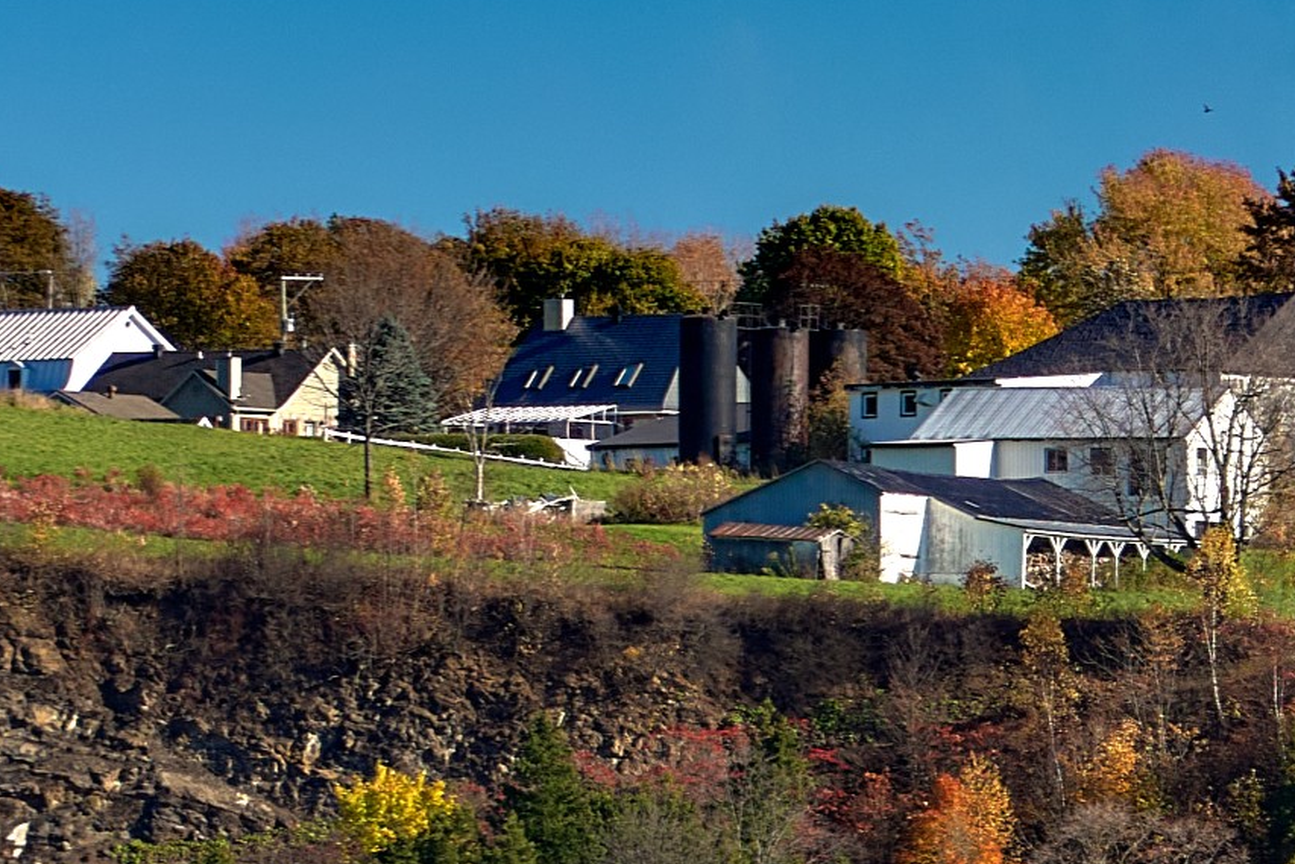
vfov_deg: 2.3
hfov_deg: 3.5
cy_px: 938
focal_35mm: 586
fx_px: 21082
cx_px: 1249
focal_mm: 200
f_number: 7.1
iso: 320
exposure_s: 1/250
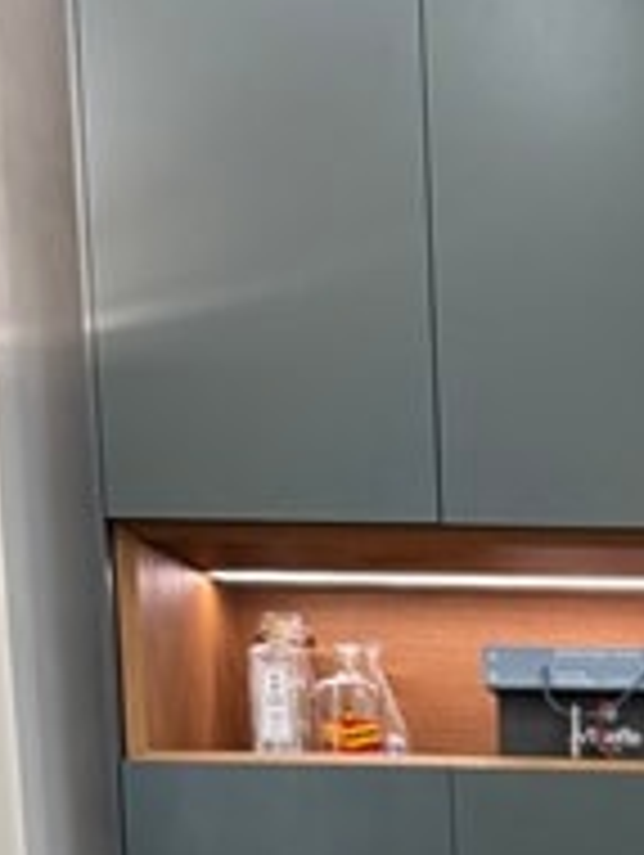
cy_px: 1458
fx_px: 2500
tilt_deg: -9.7
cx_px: 1180
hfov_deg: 13.2
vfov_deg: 16.7
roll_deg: -0.1
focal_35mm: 101
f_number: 1.78
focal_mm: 6.76
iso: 200
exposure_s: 1/100
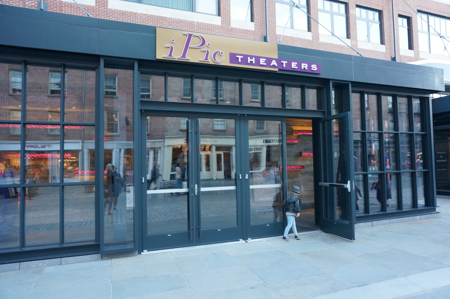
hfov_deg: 73.8
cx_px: 225
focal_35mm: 24
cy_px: 150
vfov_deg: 53.0
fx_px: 300
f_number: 4
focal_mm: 16
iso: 1250
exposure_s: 1/160
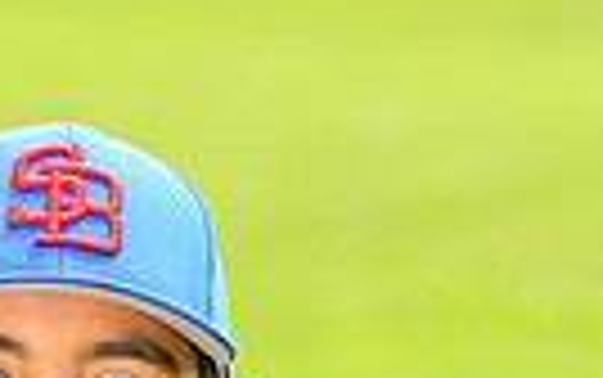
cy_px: 736
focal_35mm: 511
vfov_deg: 2.6
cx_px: 68
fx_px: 8405
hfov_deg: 4.1
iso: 100
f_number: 5
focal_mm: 116
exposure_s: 1/250
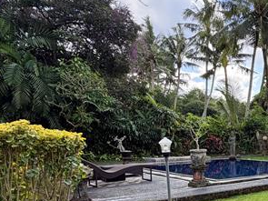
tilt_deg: -2.7
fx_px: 294
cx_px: 326
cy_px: 136
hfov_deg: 36.8
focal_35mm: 38
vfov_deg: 37.2
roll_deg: +1.7
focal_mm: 2.22
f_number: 2.2
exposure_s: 1/494
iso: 64
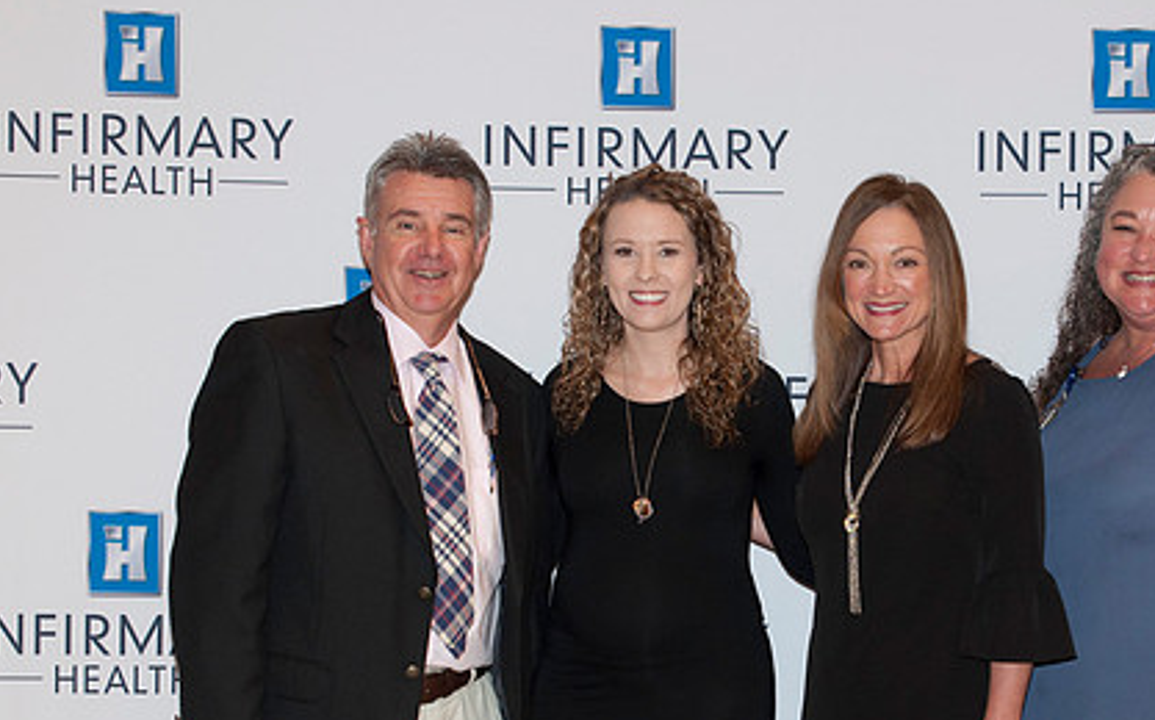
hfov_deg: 24.3
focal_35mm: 85
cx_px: 734
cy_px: 519
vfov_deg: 15.3
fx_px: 2674
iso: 400
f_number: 5.6
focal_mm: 40
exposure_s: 1/60
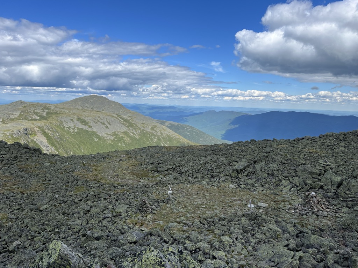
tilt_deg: -7.5
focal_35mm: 26
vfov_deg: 53.1
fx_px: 269
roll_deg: -0.9
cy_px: 134
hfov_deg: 67.3
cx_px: 179
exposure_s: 1/4274
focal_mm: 5.7
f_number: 1.5
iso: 50
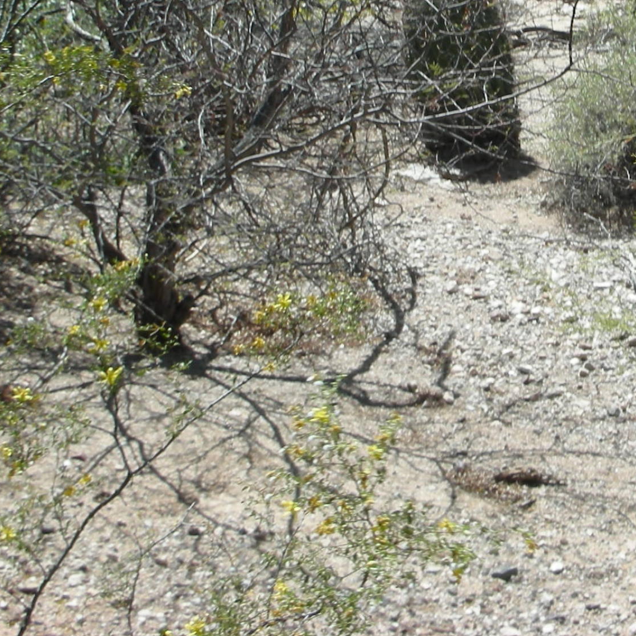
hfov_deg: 20.7
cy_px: 3
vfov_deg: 20.2
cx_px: 481
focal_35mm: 83
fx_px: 1725
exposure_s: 1/69.8
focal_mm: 5.8
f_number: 8.5
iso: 50
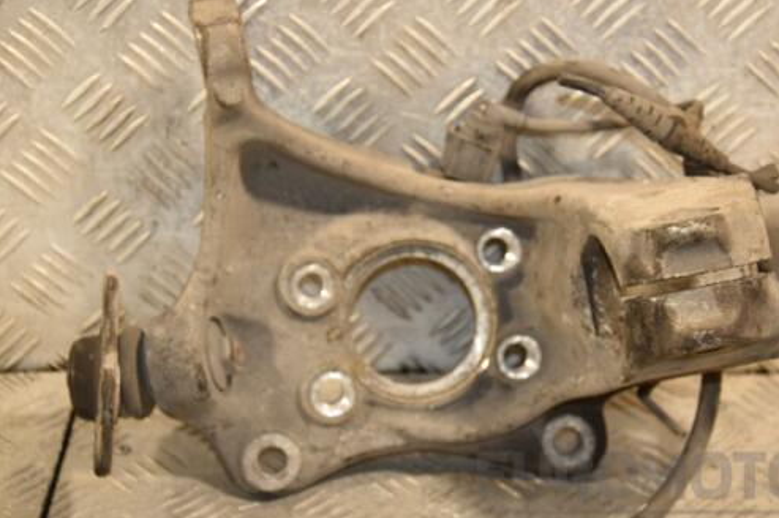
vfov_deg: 14.4
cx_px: 447
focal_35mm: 95
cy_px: 265
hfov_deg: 21.5
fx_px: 2054
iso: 800
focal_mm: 52
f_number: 5
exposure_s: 1/125
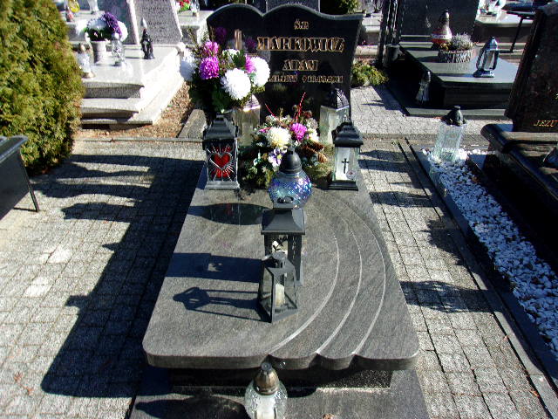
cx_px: 279
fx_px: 435
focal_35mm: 27
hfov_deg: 65.3
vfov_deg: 51.4
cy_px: 210
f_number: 10.4
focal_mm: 4.9
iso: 80
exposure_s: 1/50
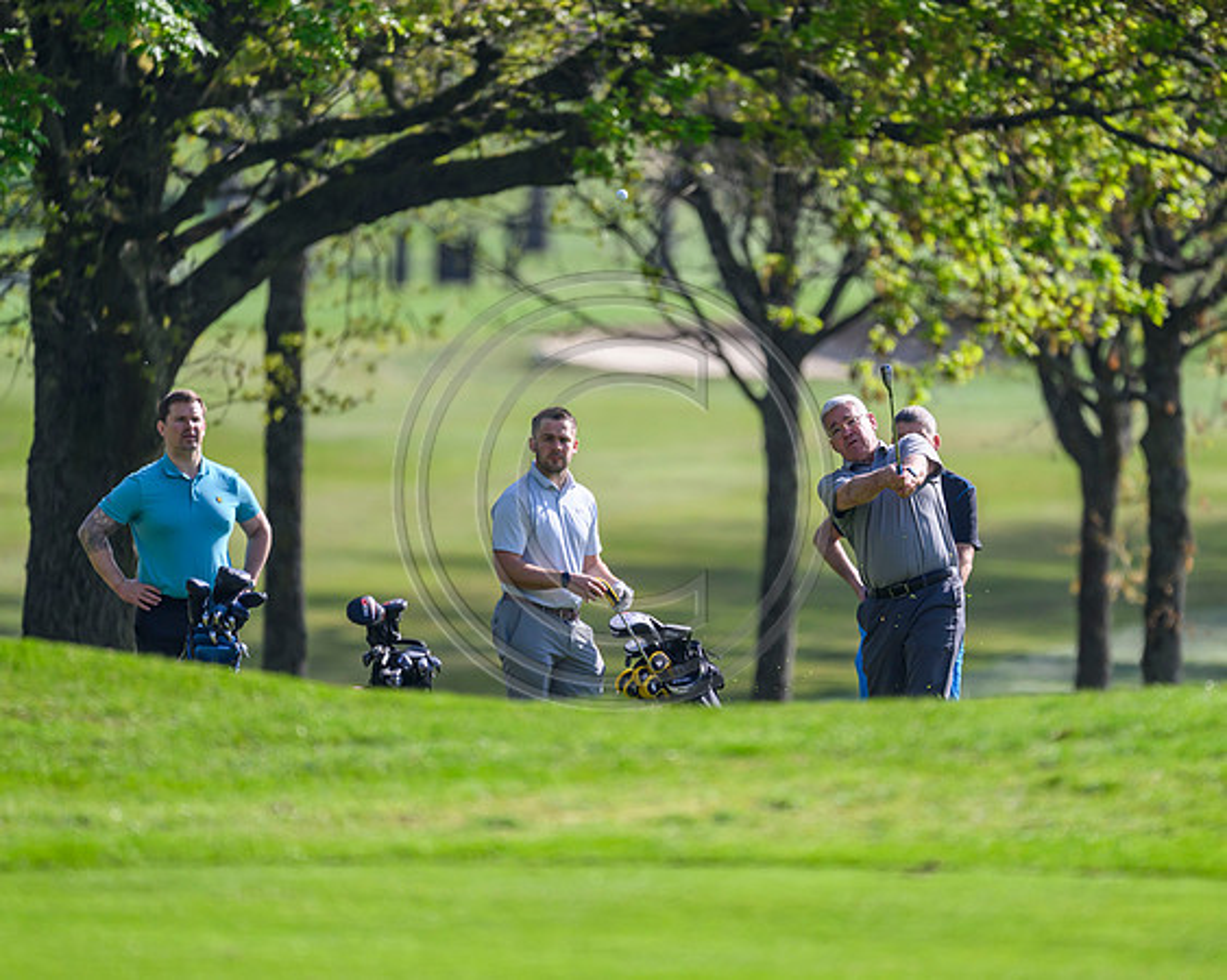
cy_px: 490
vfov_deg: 2.5
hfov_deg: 3.1
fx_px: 22895
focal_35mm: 631
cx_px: 736
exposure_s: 1/3200
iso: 500
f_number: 4
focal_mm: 560
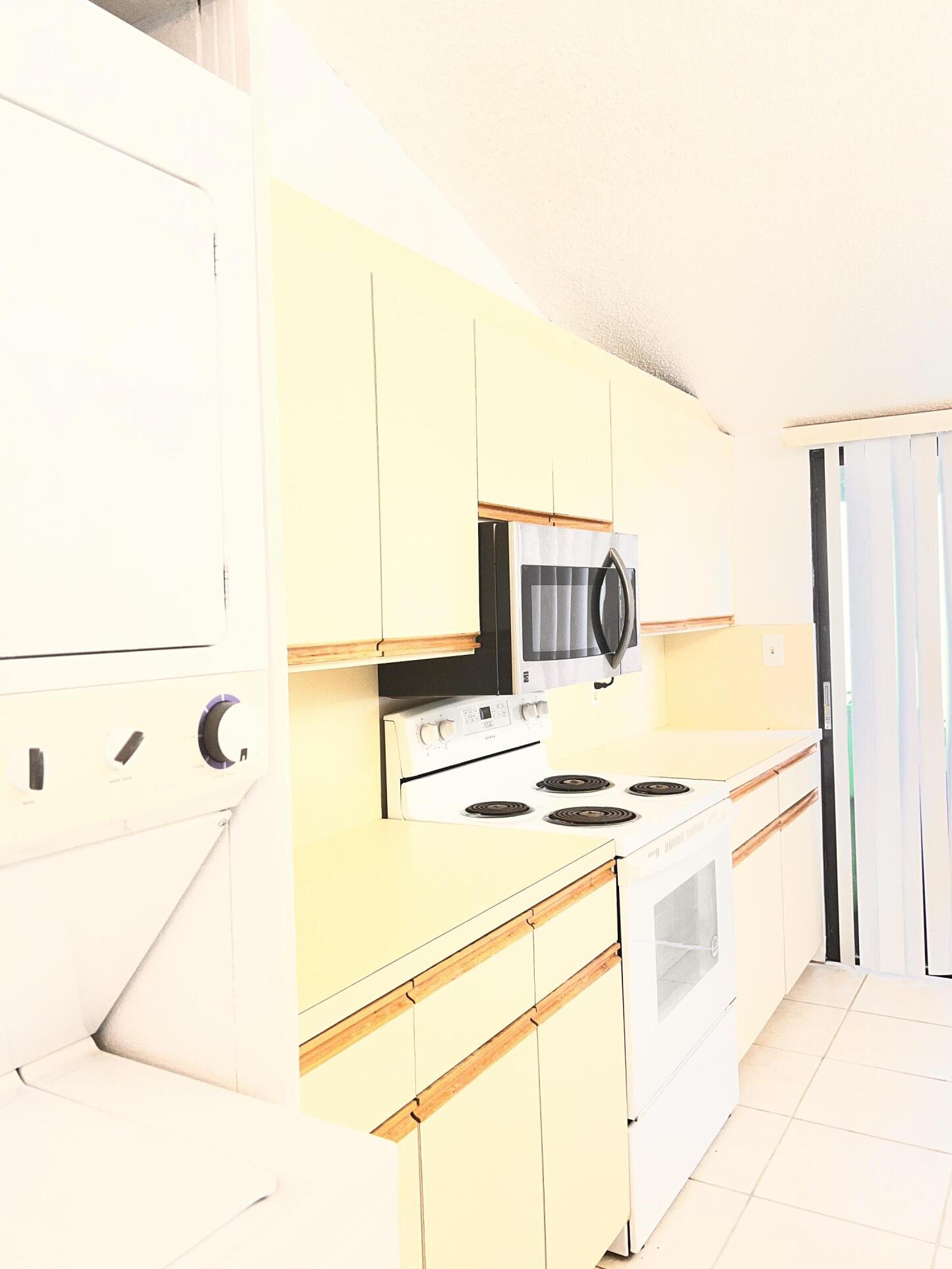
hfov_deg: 51.3
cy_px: 619
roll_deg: +2.5
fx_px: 990
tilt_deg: -1.5
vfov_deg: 65.3
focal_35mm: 27
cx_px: 494
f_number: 1.5
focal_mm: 5.7
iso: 64
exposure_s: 1/120
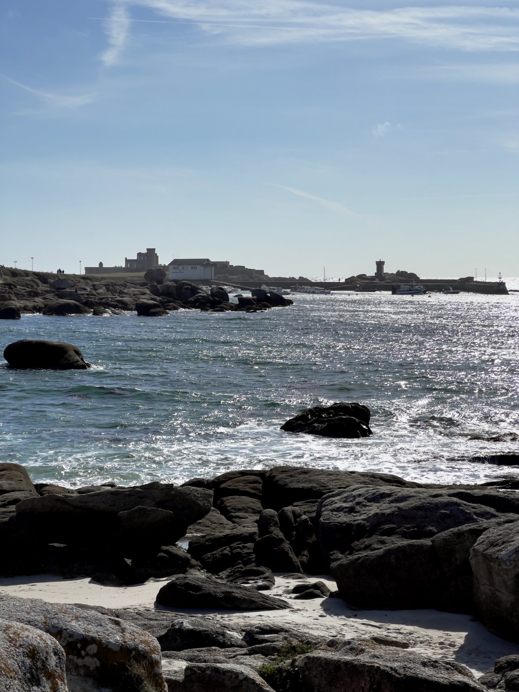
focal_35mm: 77
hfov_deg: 19.1
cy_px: 346
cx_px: 260
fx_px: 1539
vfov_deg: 25.3
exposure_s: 1/2732
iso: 25
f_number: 2.8
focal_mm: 9
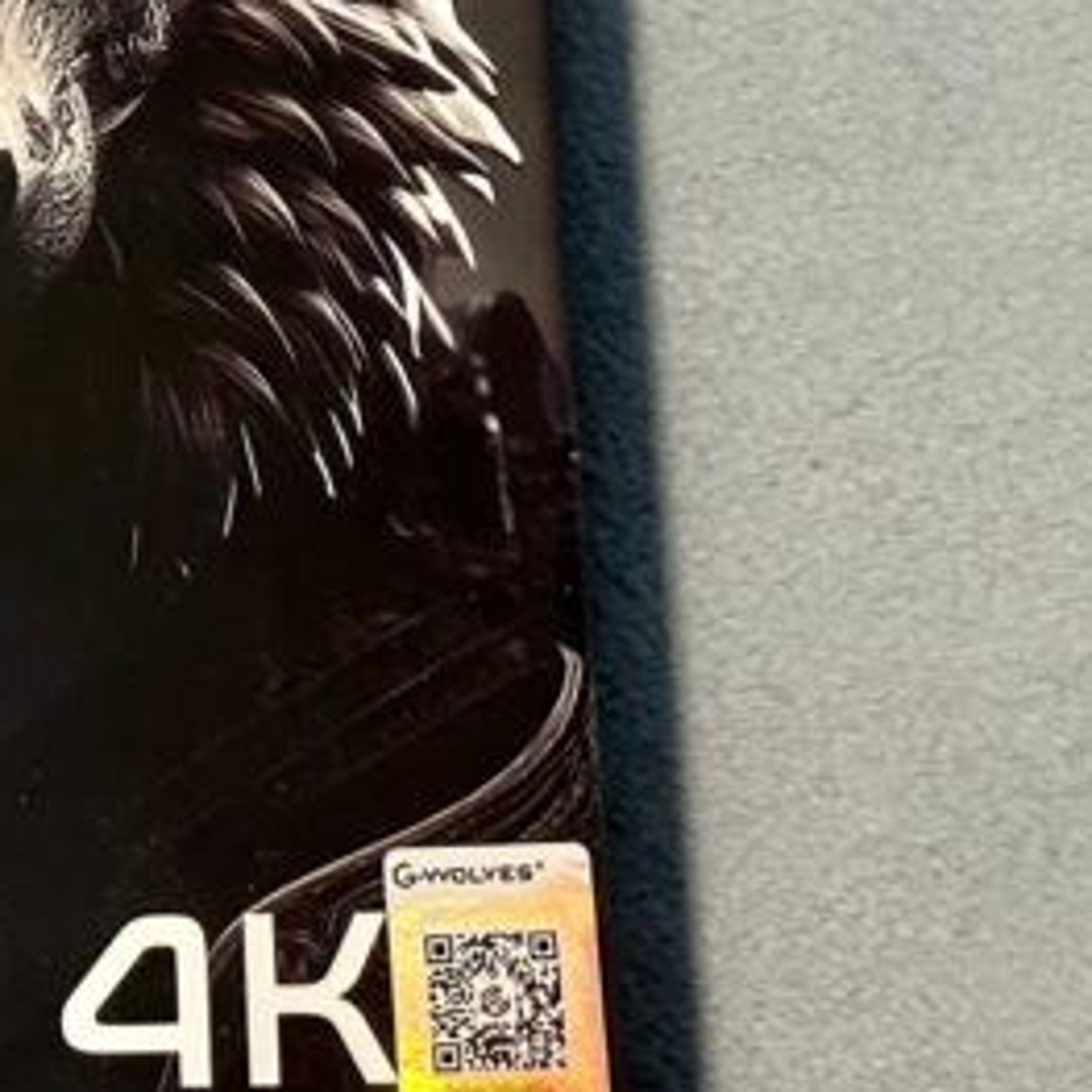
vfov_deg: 14.0
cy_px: 253
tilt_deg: -74.3
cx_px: -17
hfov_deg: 13.8
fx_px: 4426
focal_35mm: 124
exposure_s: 1/33
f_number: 1.78
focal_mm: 6.86
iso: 400
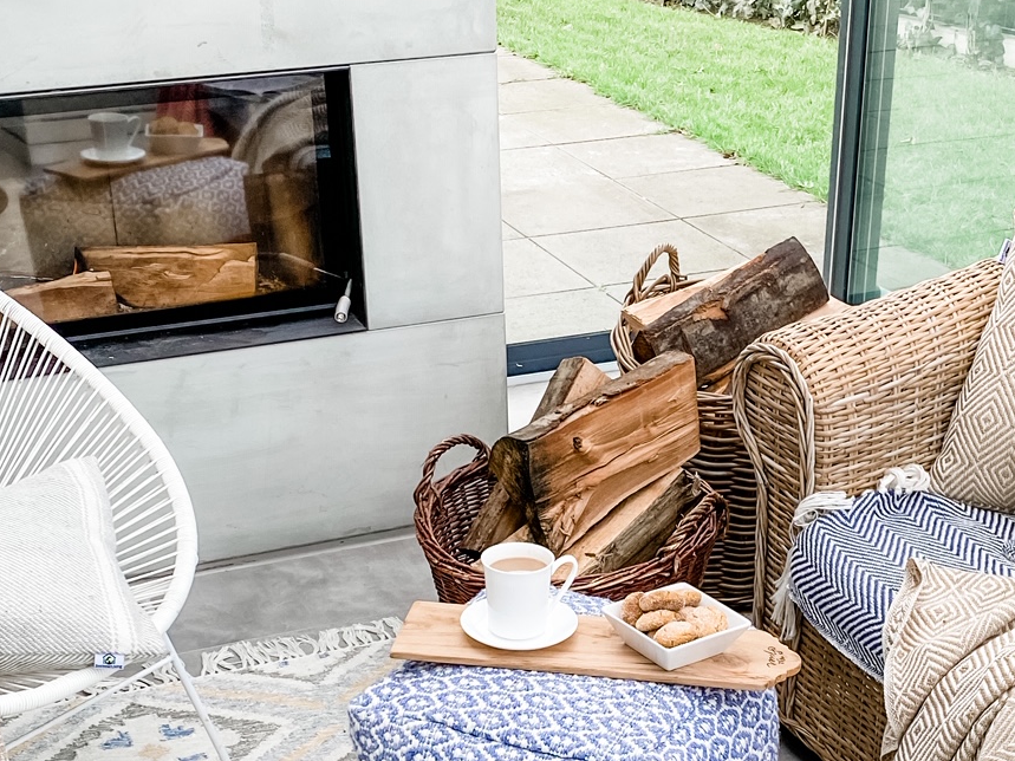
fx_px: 1788
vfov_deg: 23.5
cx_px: 592
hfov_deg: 31.6
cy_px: 653
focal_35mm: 61
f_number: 1.8
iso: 32
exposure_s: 1/350
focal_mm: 4.25
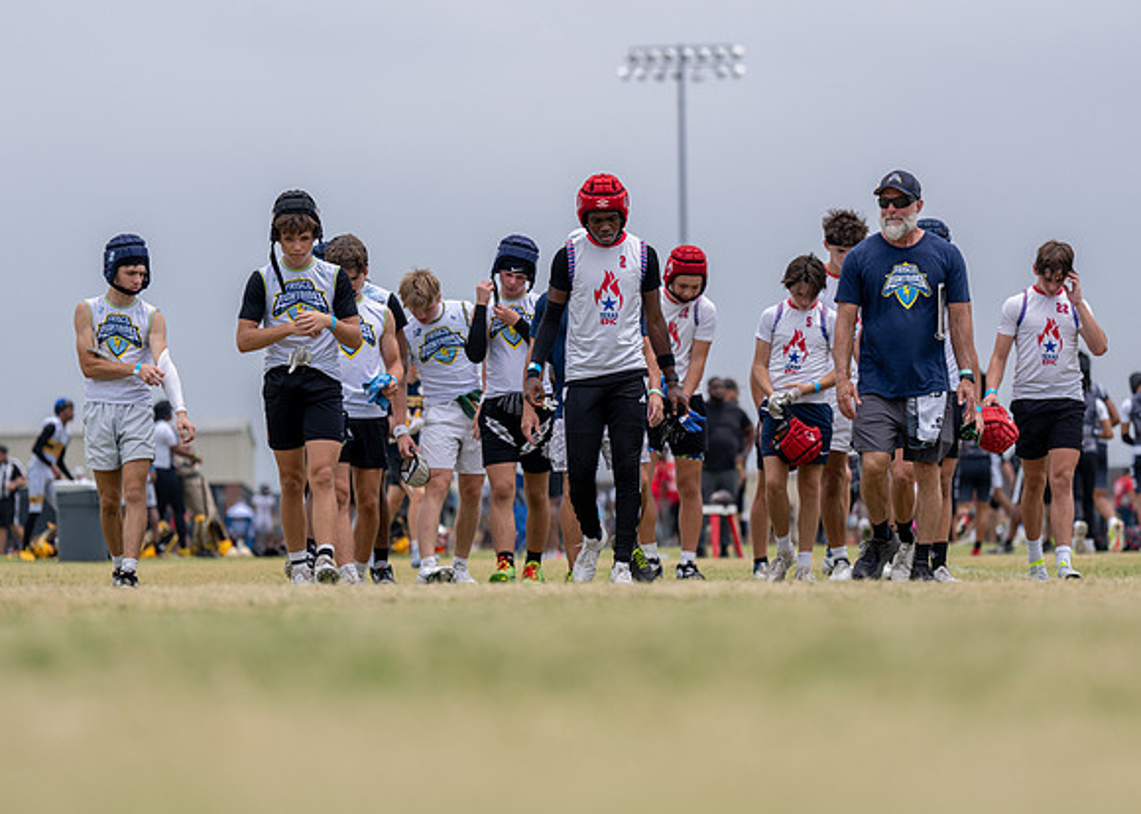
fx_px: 5222
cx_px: 619
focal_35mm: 161
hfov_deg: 12.5
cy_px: 399
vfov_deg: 8.9
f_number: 2.8
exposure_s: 1/2500
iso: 100
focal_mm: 131
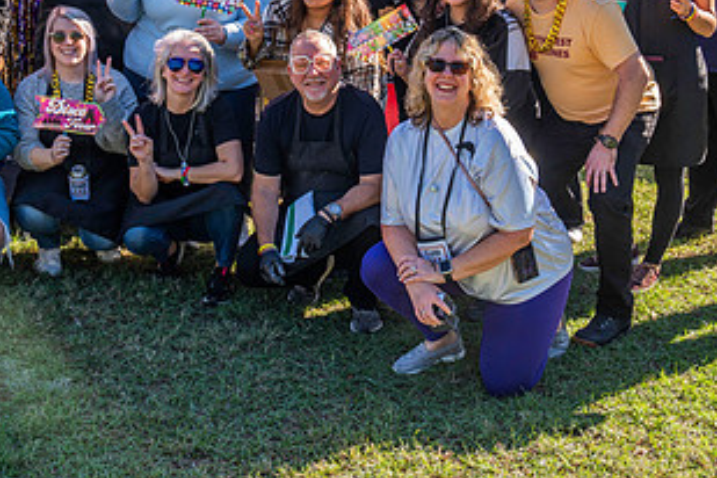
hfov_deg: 33.4
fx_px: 1195
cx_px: 348
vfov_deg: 22.2
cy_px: 66
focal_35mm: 60
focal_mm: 32
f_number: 6.3
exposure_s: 1/125
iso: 160
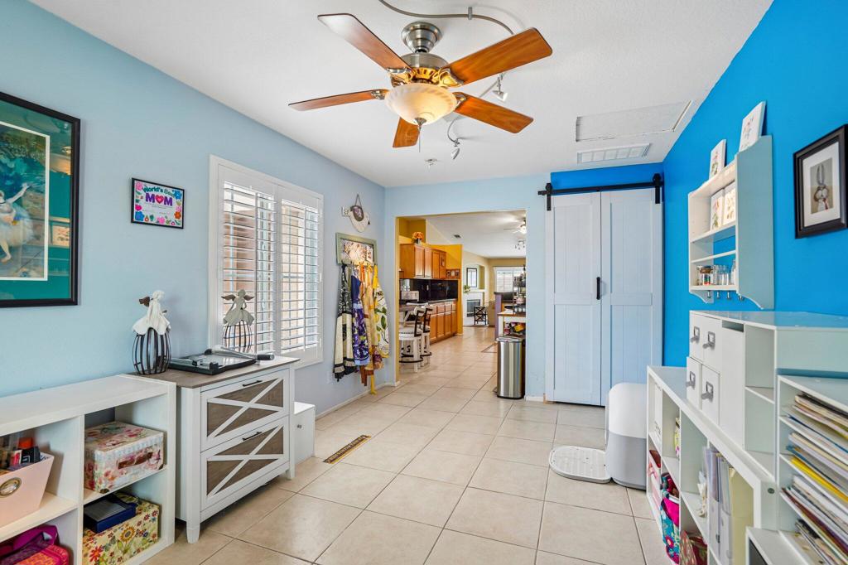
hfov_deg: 96.8
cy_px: 282
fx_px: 377
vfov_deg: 73.7
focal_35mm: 16
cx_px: 424
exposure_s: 1/25
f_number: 8
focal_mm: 16
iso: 400
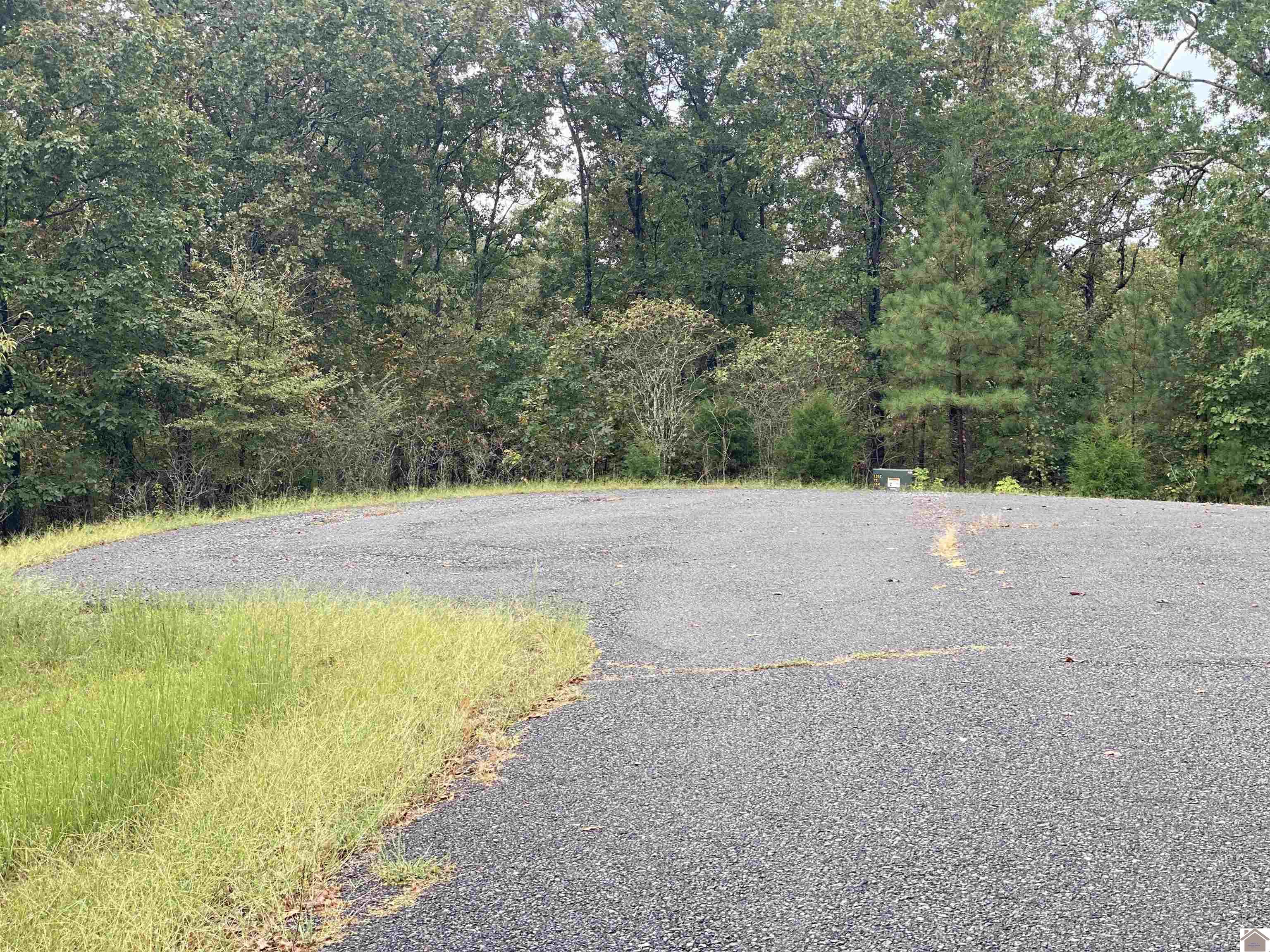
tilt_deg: -2.0
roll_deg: -0.5
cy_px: 476
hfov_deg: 36.8
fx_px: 1908
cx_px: 635
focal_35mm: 52
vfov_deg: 28.0
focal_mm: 6
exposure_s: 1/173
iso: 20
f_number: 2
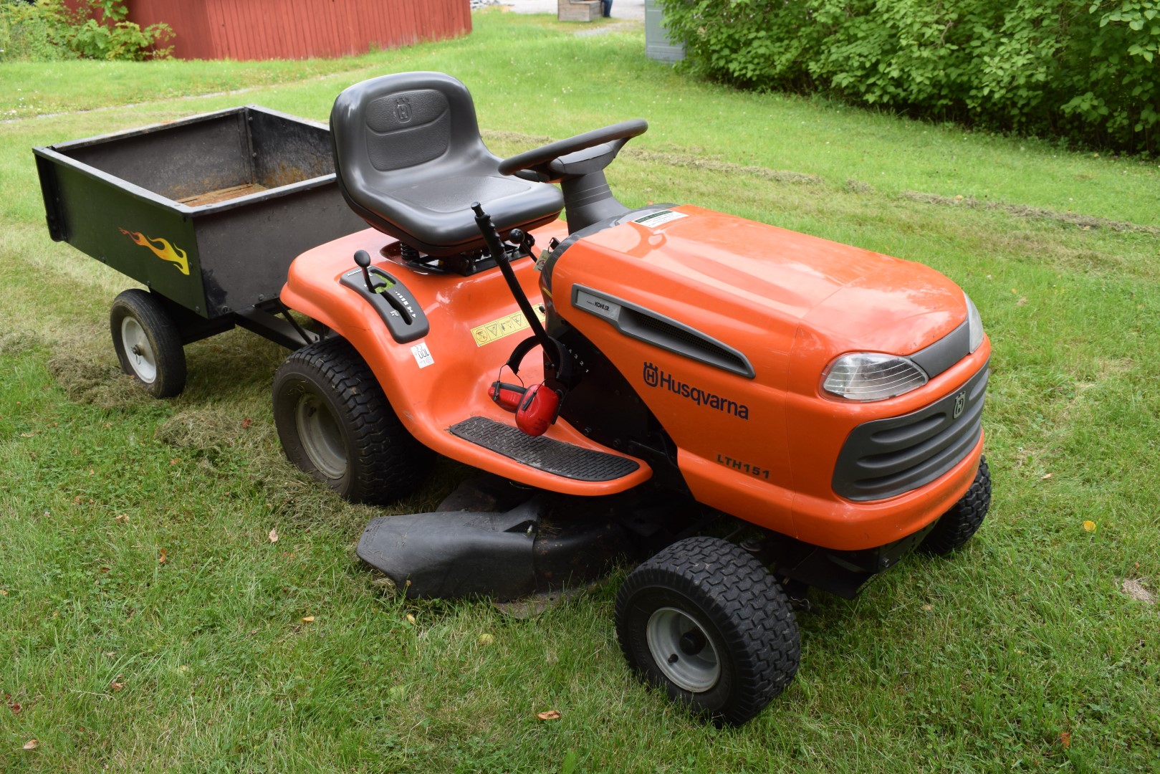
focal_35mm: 33
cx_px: 580
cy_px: 387
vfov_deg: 40.0
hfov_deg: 57.2
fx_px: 1063
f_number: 8
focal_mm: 22
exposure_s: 1/250
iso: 400
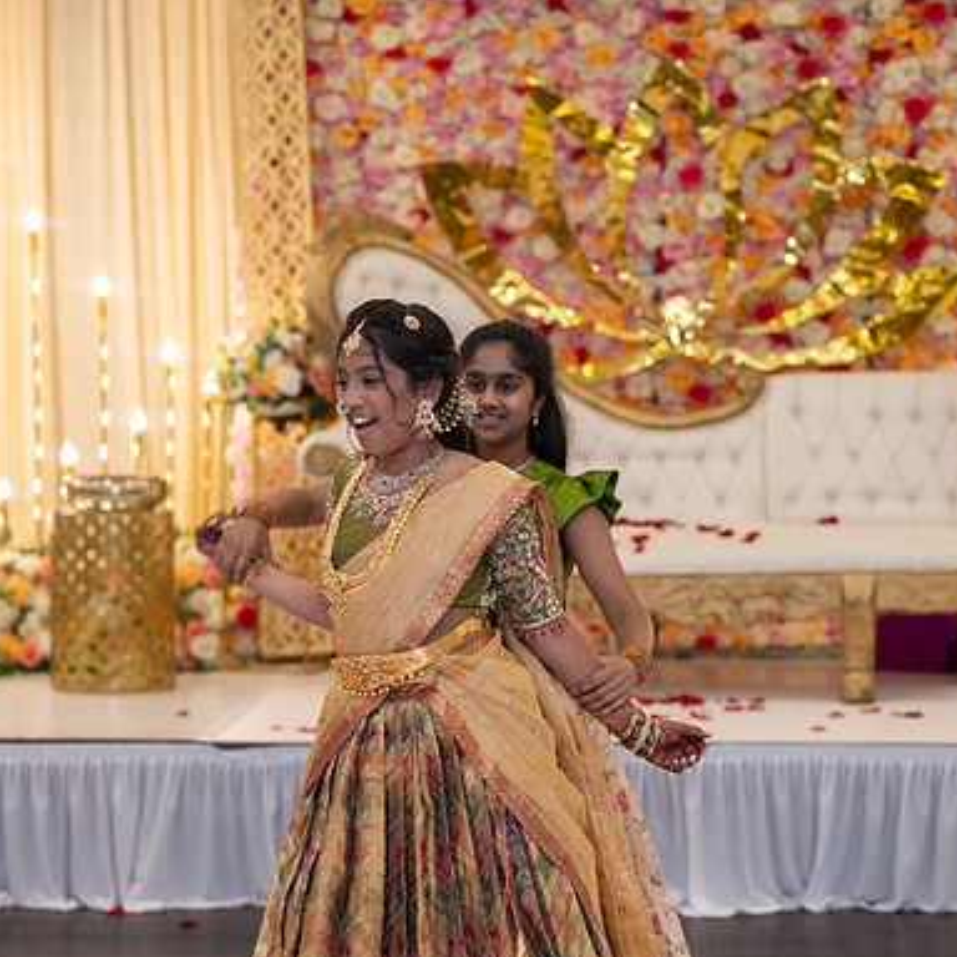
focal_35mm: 113
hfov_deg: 15.4
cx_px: 431
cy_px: 480
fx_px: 3534
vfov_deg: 15.4
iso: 1000
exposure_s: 1/160
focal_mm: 86
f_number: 3.2
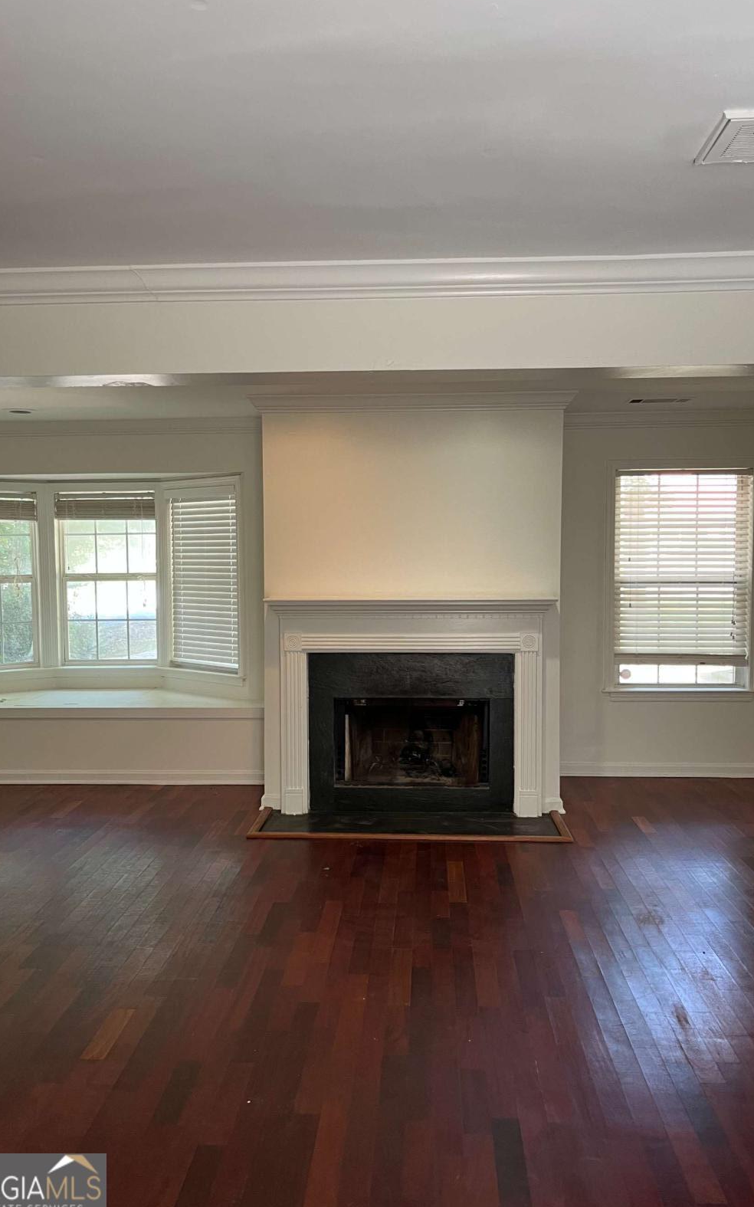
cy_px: 602
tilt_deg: -3.9
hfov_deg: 44.5
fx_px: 921
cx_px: 382
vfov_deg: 66.5
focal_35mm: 28
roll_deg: +0.7
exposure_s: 1/60
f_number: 1.6
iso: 100
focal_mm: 5.1
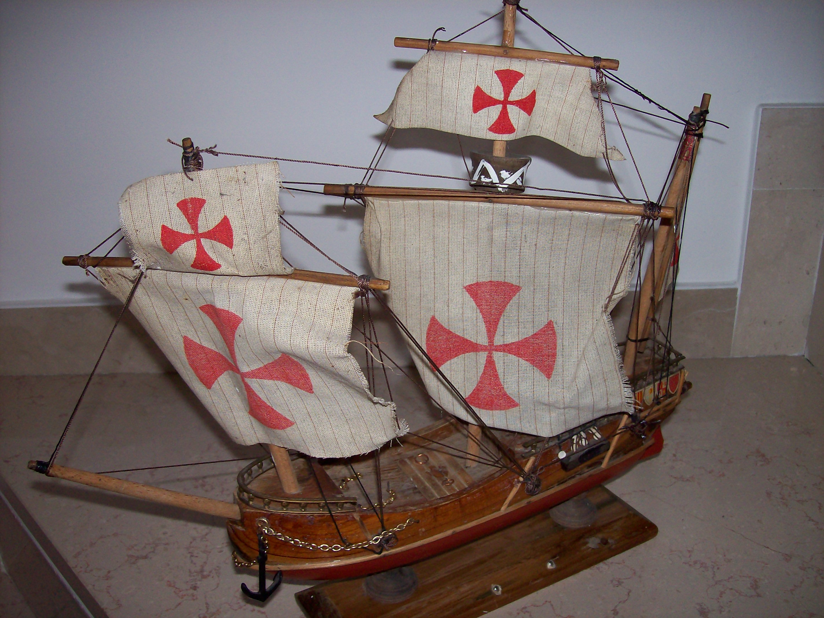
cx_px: 412
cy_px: 309
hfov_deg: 51.4
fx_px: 857
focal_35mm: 36
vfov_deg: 39.6
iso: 80
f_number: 2.7
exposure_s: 1/64
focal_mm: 6
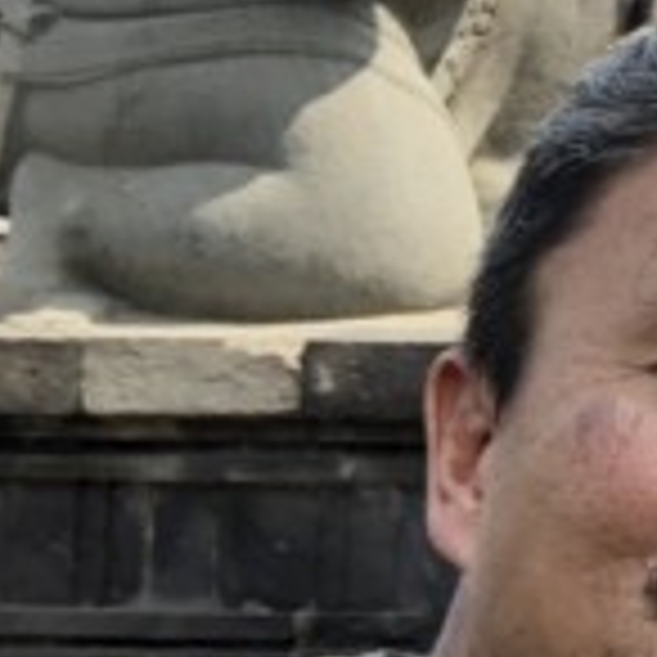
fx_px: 3328
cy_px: -29
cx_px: 1616
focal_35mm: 155
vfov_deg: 11.1
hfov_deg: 9.8
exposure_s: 1/208
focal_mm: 2.87
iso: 20
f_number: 2.2
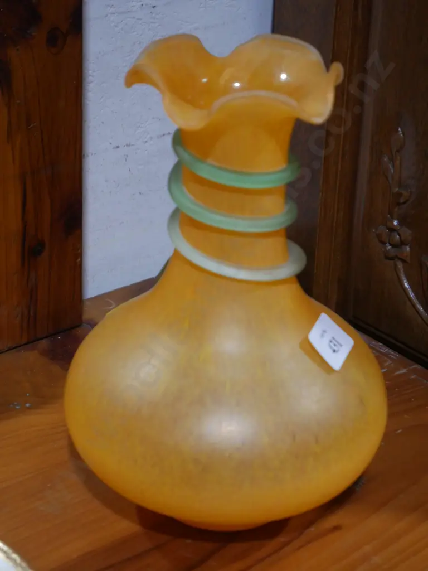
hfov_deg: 17.6
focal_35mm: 84
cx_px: 214
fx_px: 1385
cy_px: 286
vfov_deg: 23.3
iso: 1250
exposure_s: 1/100
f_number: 5.6
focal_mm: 42
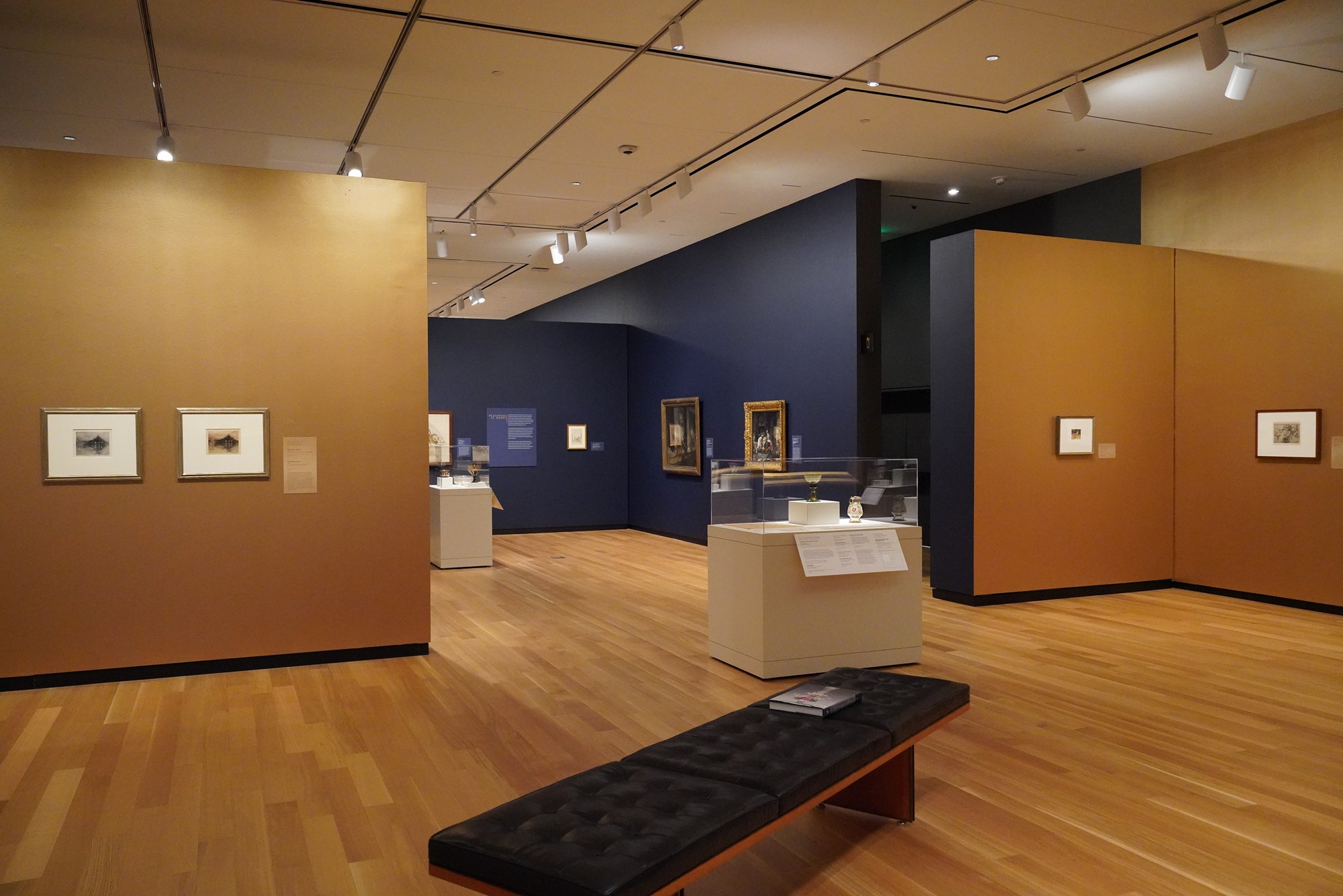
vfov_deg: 46.4
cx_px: 672
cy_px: 448
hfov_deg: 65.5
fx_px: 1045
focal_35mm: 28
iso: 10000
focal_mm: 28
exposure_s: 1/100
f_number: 4.5
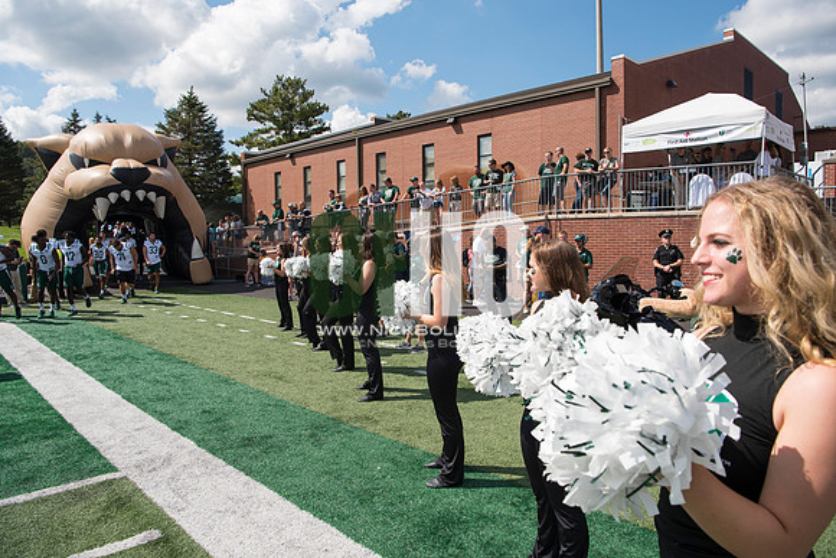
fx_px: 557
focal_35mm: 24
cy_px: 279
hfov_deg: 73.7
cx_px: 418
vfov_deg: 53.2
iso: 200
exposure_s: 1/1000
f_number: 7.1
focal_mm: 24
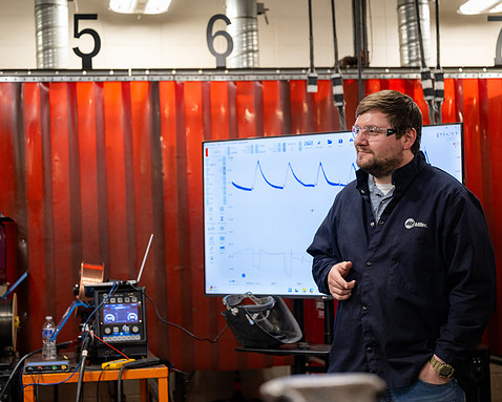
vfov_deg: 23.2
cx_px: 245
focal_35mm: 66
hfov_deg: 28.7
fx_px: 981
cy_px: 201
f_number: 2.8
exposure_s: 1/100
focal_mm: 58
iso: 320
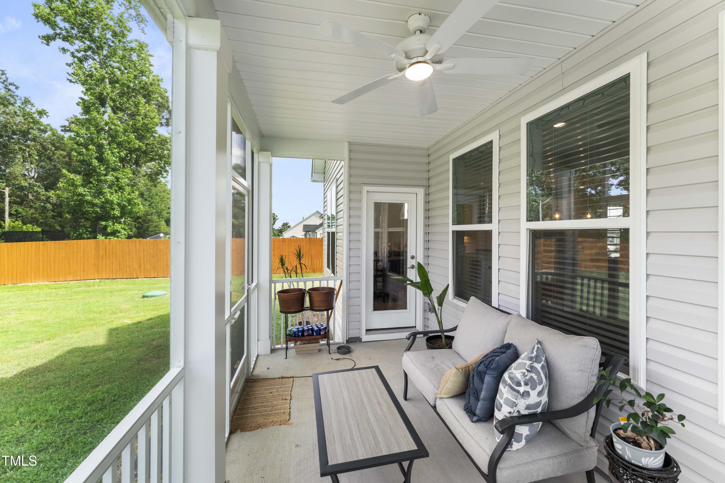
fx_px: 282
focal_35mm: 14
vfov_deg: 81.2
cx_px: 362
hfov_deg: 104.3
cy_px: 242
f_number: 8
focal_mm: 14
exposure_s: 1/80
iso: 800
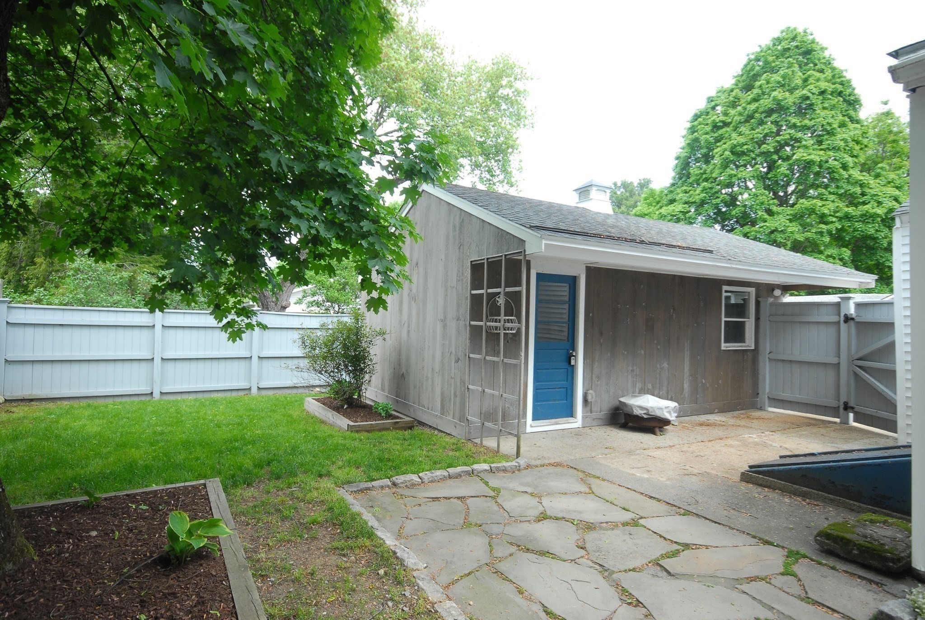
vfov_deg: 63.4
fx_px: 502
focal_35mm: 20
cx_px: 462
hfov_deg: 85.4
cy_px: 310
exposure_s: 1/100
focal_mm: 13
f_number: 8
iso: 400
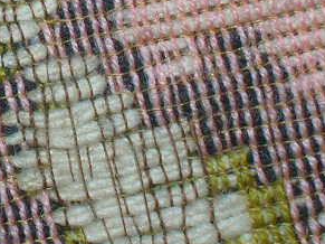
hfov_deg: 8.4
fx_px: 2177
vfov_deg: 6.3
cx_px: -117
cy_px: -87
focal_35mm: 232
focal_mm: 11
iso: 50
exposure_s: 1/60.1
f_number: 6.4
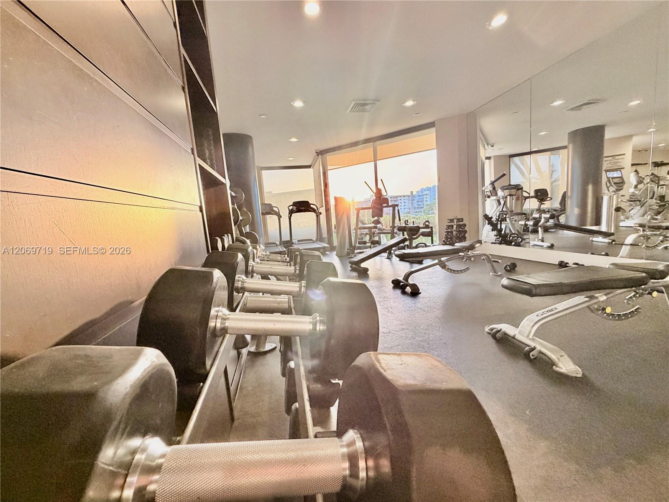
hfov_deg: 102.1
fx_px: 271
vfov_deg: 85.7
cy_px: 251
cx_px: 334
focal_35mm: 14
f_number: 2.2
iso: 320
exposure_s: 1/120
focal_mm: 2.22
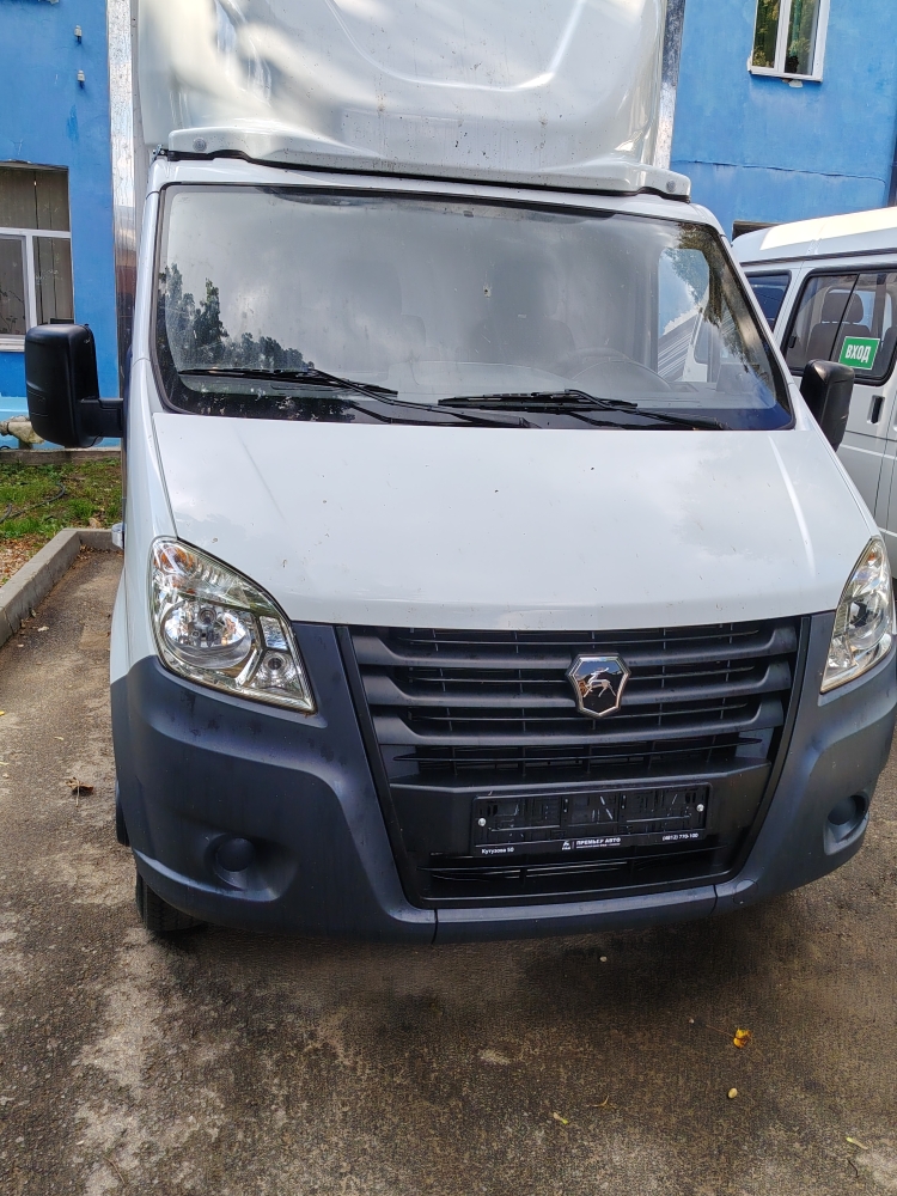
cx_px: 448
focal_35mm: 29
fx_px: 1002
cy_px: 598
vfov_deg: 61.7
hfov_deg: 48.2
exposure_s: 1/288
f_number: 1.75
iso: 100
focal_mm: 5.25
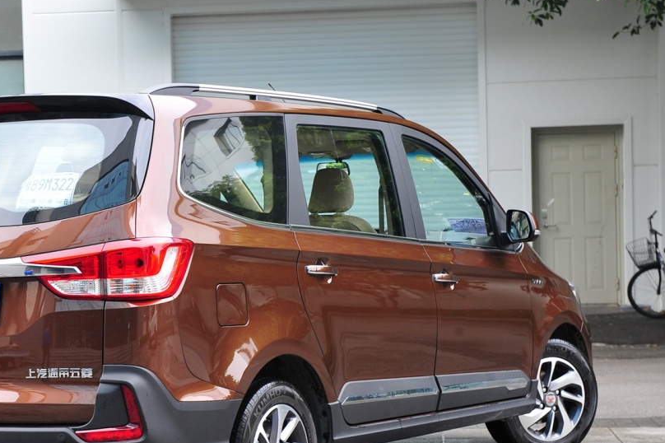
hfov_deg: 19.5
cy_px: 284
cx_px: 186
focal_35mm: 104
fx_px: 1920
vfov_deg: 13.1
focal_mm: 70
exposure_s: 1/60
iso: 500
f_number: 6.3
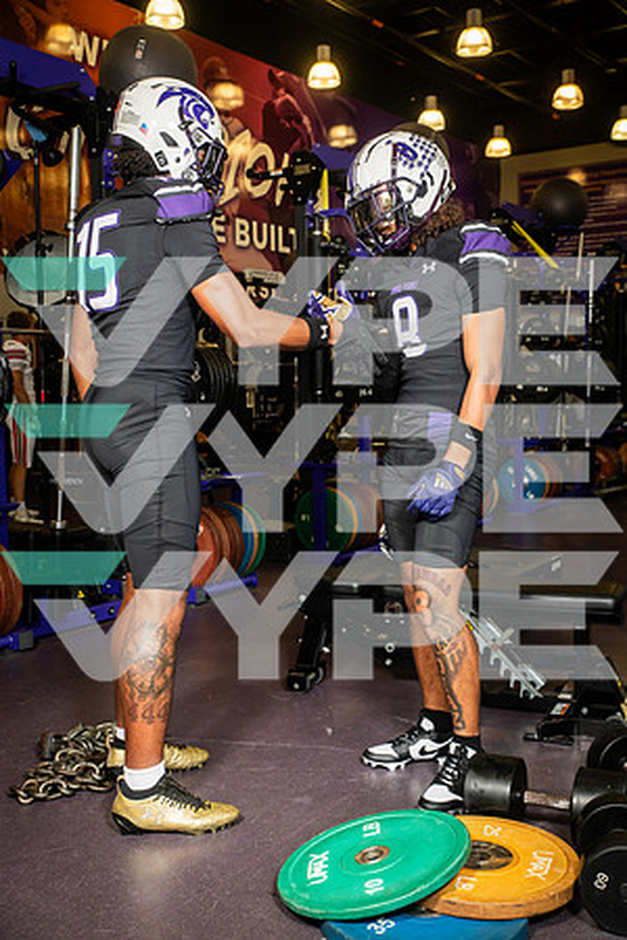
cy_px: 470
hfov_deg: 33.4
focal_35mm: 40
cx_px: 314
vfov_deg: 48.5
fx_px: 1045
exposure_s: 1/250
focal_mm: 40
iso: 500
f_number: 5.6
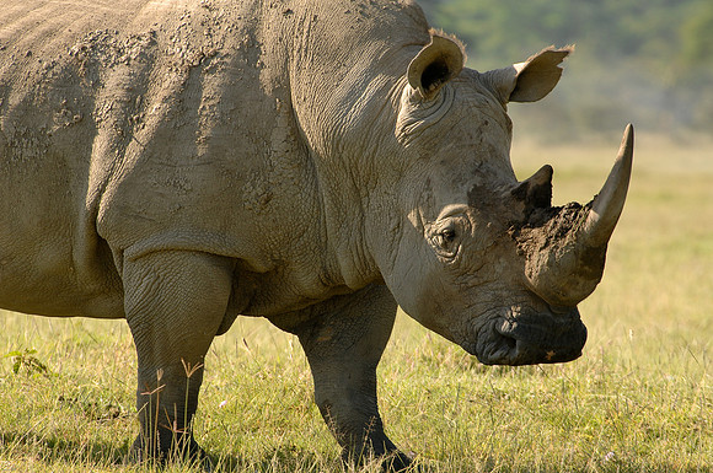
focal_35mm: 480
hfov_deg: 4.3
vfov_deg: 2.9
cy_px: 236
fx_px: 9493
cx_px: 356
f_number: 7.1
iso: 200
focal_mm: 320
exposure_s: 1/180
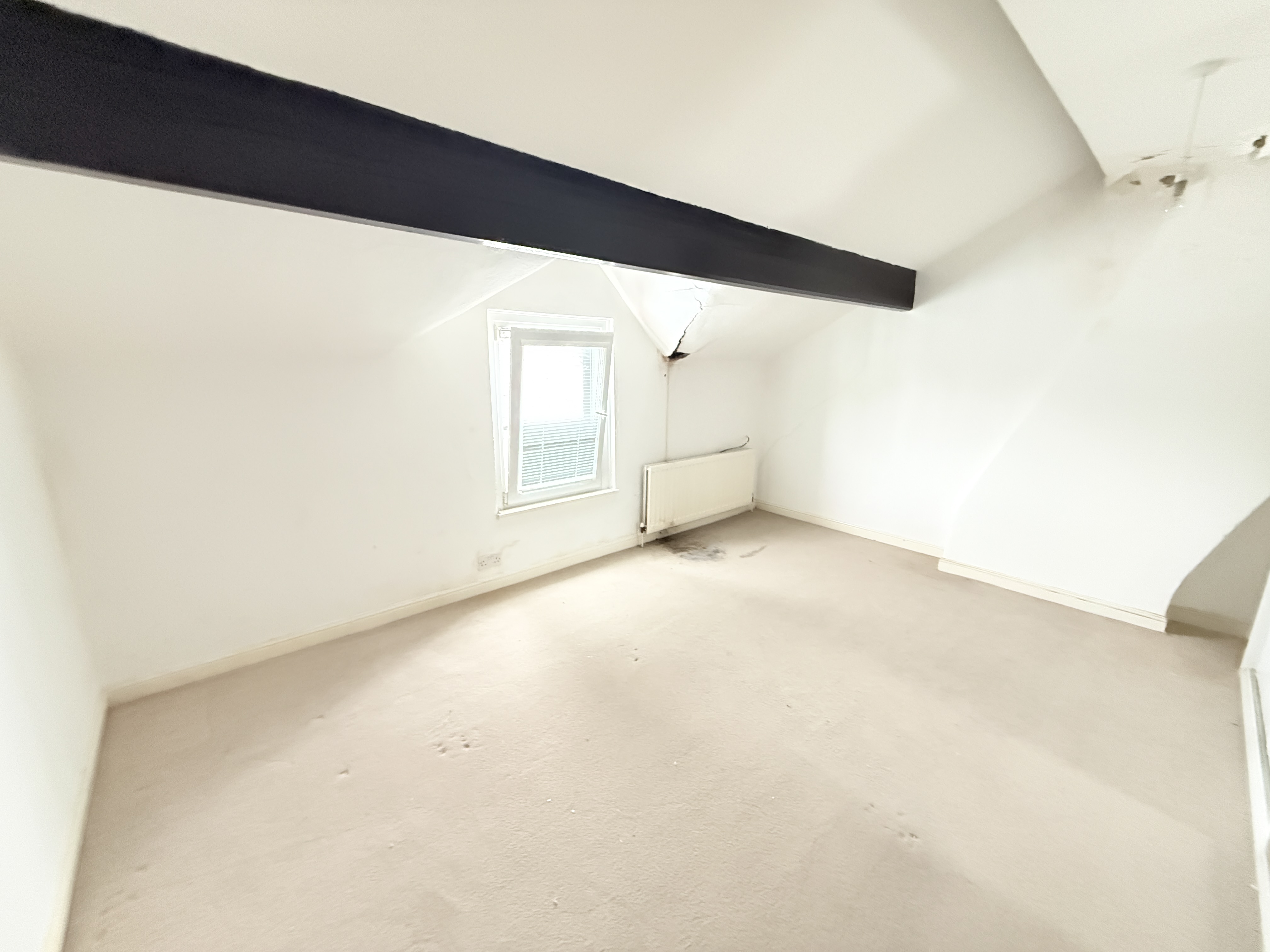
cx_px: 635
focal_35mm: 14
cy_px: 476
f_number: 2.2
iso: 1600
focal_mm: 2.22
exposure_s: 1/57
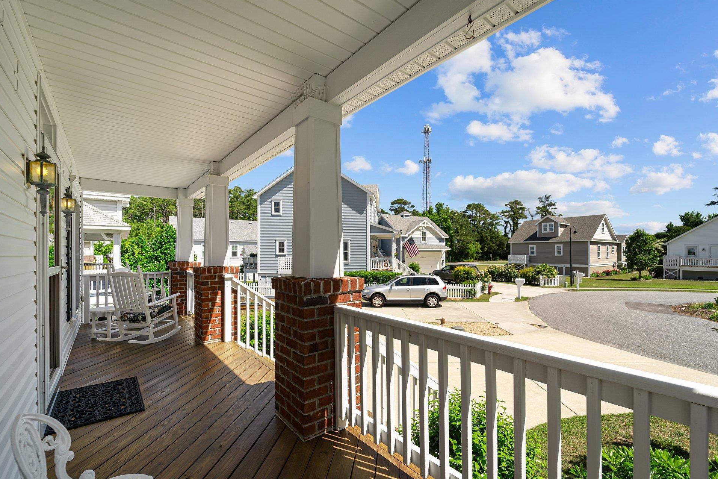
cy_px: 254
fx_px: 299
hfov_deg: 100.4
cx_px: 363
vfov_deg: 77.2
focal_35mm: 15
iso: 100
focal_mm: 14
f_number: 8
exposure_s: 1/400
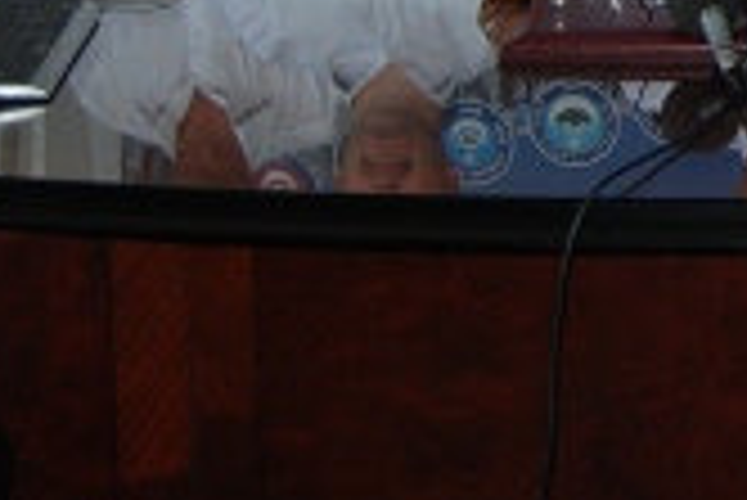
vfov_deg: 10.9
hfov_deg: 16.0
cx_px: 1161
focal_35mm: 116
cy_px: -448
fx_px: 2409
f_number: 4
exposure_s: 1/60
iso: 400
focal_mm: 20
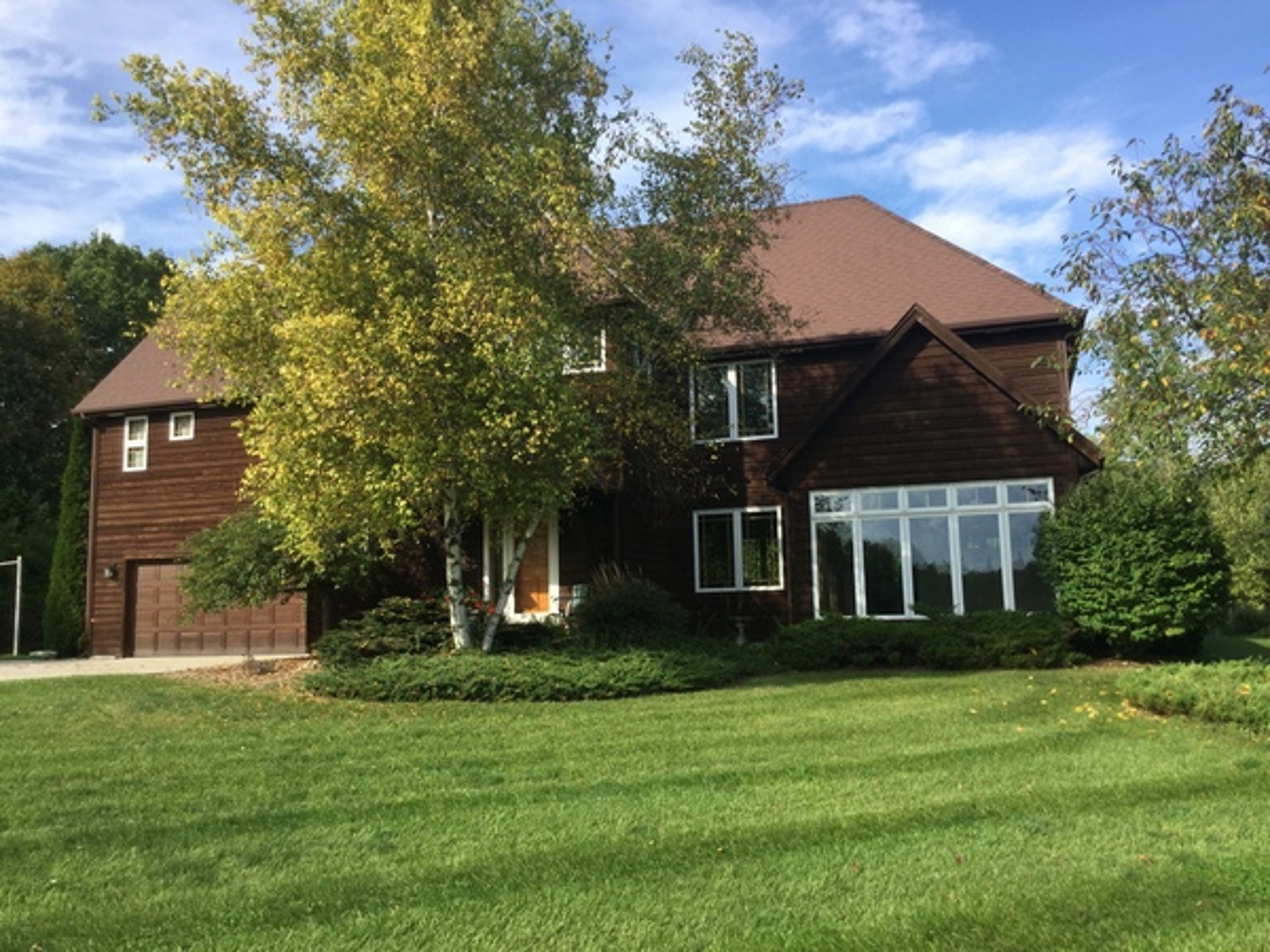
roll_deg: +0.3
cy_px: 476
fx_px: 1137
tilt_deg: +6.3
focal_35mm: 31
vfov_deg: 45.4
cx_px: 635
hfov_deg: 58.4
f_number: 2.4
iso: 25
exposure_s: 1/622
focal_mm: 3.3
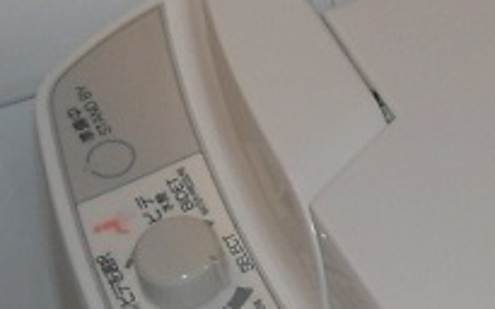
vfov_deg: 6.0
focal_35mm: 217
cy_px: 188
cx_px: 454
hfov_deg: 9.6
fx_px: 2927
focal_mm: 6.72
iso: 80
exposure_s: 1/30
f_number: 3.1
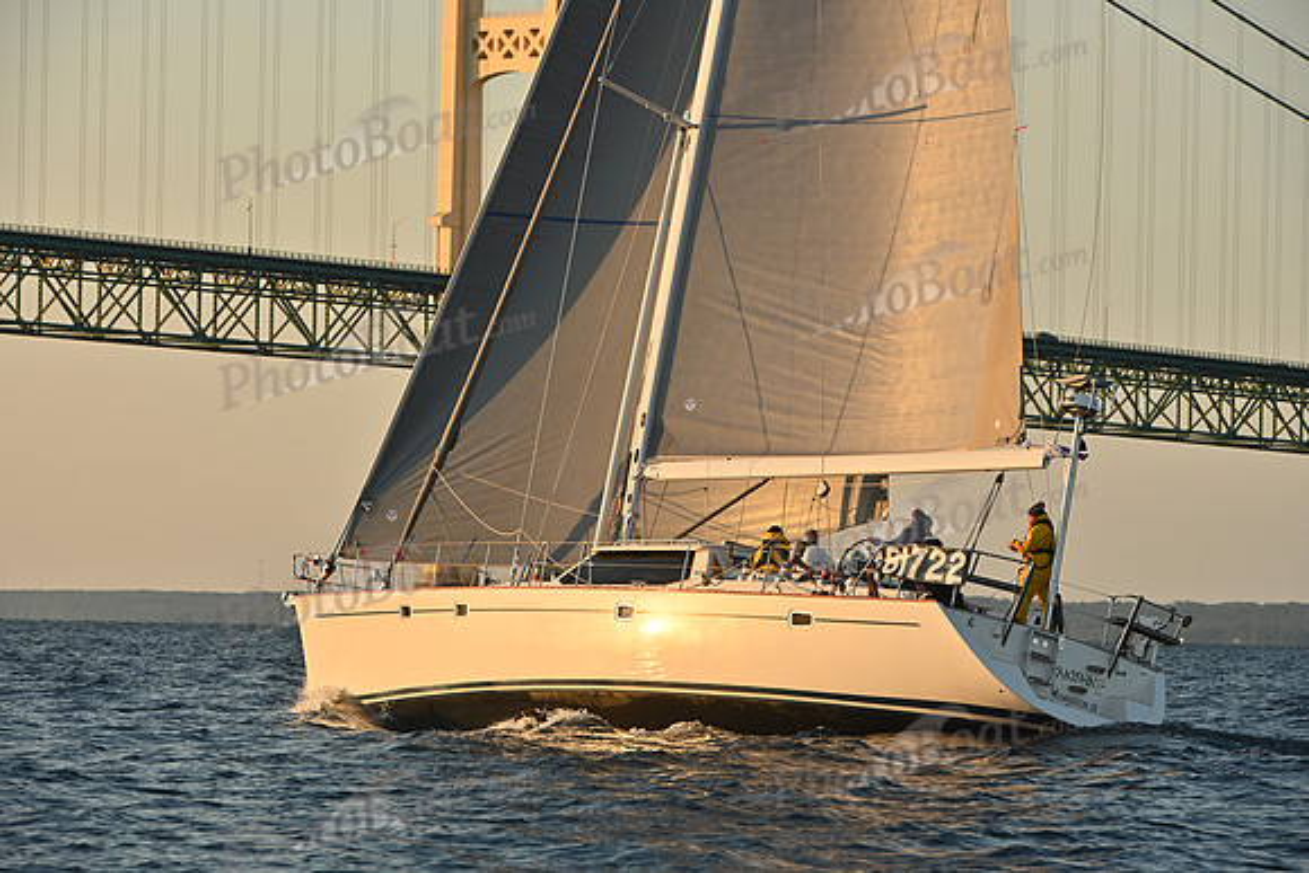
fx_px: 7274
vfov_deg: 6.9
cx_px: 654
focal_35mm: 200
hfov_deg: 10.3
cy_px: 436
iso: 800
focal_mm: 200
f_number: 11
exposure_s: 1/800
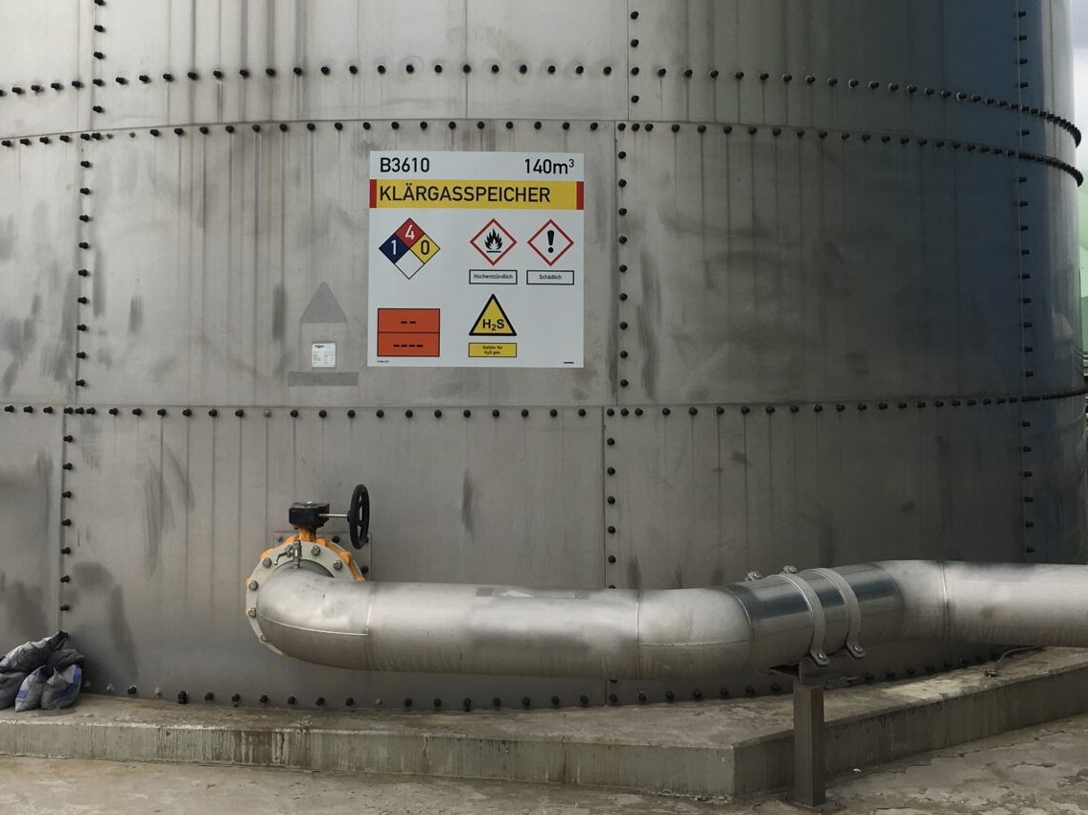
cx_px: 500
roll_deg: +1.0
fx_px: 1446
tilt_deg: +4.9
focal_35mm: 46
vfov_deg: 31.0
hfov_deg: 41.2
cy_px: 217
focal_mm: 4.15
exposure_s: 1/1603
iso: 25
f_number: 2.2
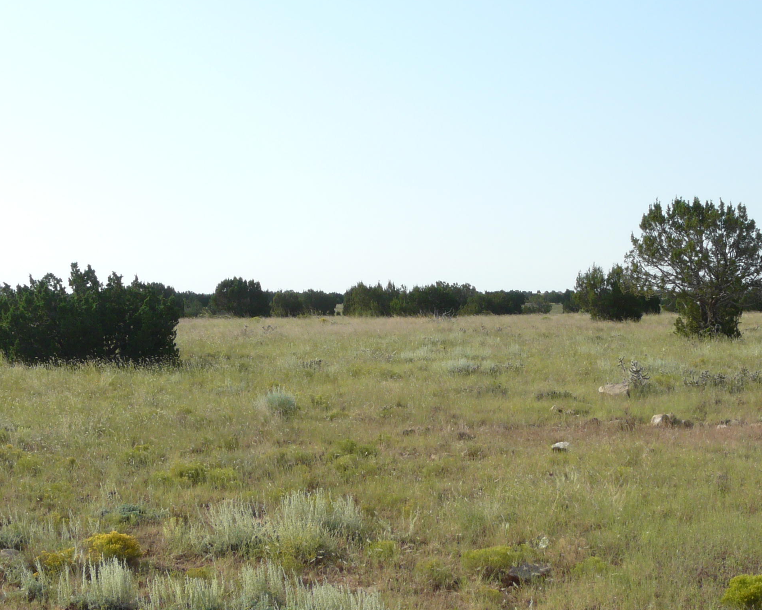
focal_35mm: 81
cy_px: 363
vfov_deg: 18.9
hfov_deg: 23.5
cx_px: 455
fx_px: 1827
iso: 100
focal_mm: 8.8
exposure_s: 1/320
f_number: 5.6
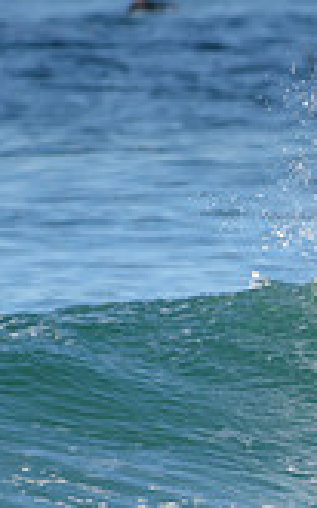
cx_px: 513
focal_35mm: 2203
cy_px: 342
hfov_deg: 0.6
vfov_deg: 1.0
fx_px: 30478
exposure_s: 1/2000
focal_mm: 500
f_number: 5.6
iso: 720
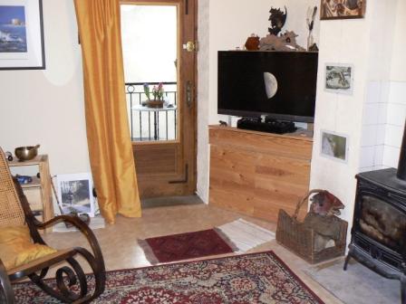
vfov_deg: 39.7
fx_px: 422
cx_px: 203
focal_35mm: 36
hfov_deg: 51.4
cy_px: 152
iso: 400
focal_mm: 6
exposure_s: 1/20
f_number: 2.8
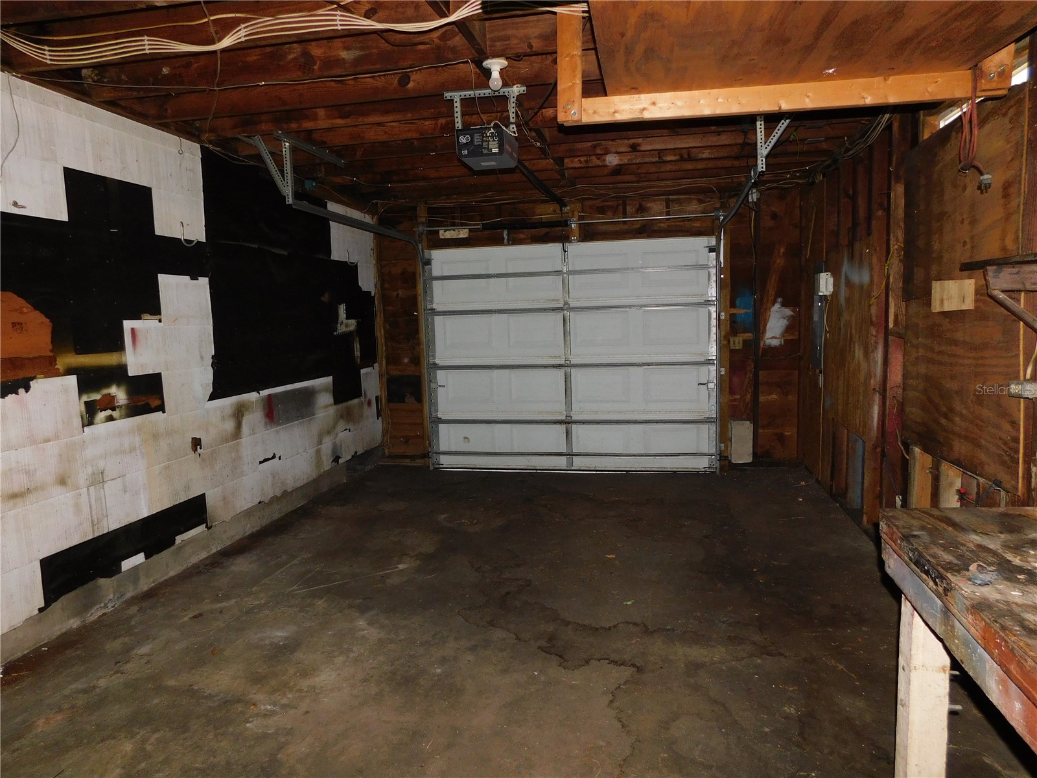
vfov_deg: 58.9
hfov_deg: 73.9
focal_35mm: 23
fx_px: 689
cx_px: 518
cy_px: 389
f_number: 3
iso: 250
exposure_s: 1/30
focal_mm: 4
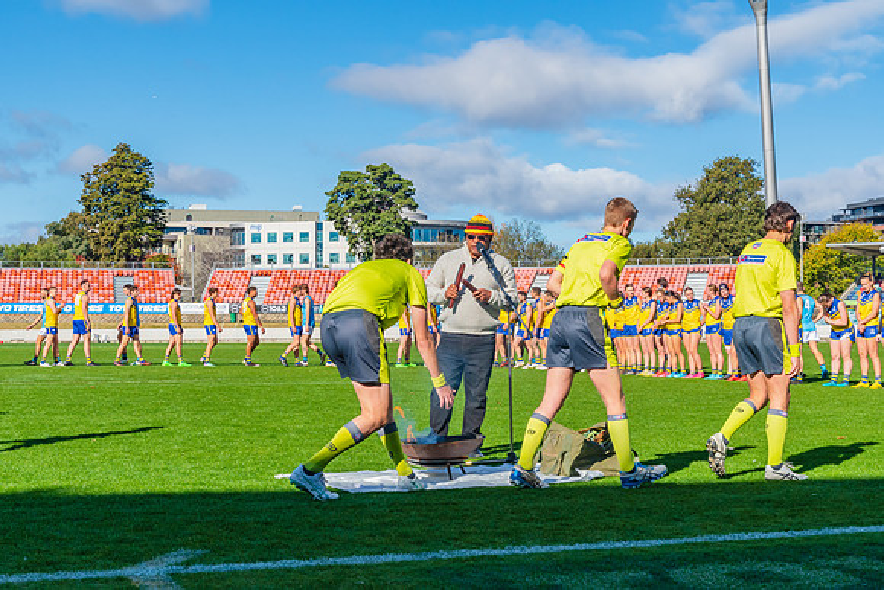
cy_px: 277
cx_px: 401
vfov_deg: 21.7
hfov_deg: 32.1
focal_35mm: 63
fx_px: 1537
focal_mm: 38
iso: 200
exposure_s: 1/800
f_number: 8
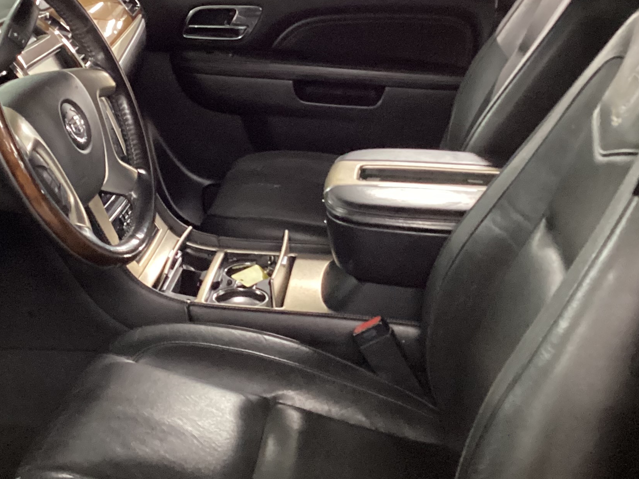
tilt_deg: -20.4
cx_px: 229
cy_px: 221
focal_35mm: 61
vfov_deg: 24.0
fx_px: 1126
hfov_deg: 31.5
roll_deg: +0.5
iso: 640
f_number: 2.4
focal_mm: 3.3
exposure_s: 1/20
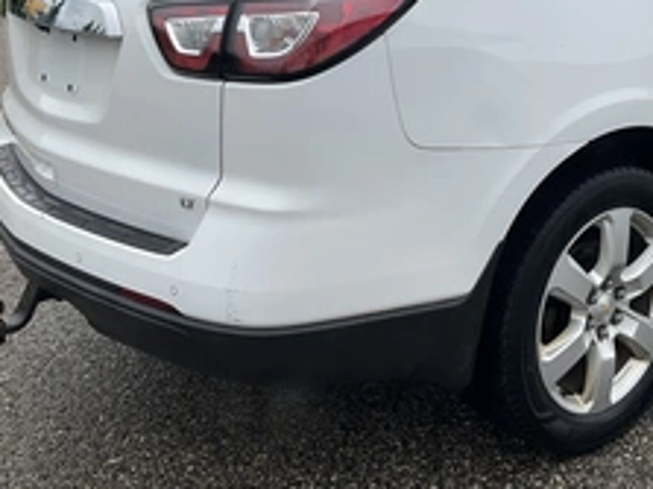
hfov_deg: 35.7
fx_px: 980
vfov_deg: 27.3
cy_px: 79
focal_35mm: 52
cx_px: 521
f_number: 1.8
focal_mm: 3
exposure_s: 1/1377
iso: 25
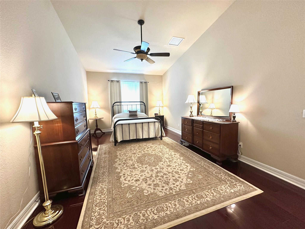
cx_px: 152
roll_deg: +1.3
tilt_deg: -5.2
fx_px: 123
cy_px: 114
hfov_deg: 102.1
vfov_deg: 85.7
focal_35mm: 14
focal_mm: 2.22
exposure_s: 1/60
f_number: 2.2
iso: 160
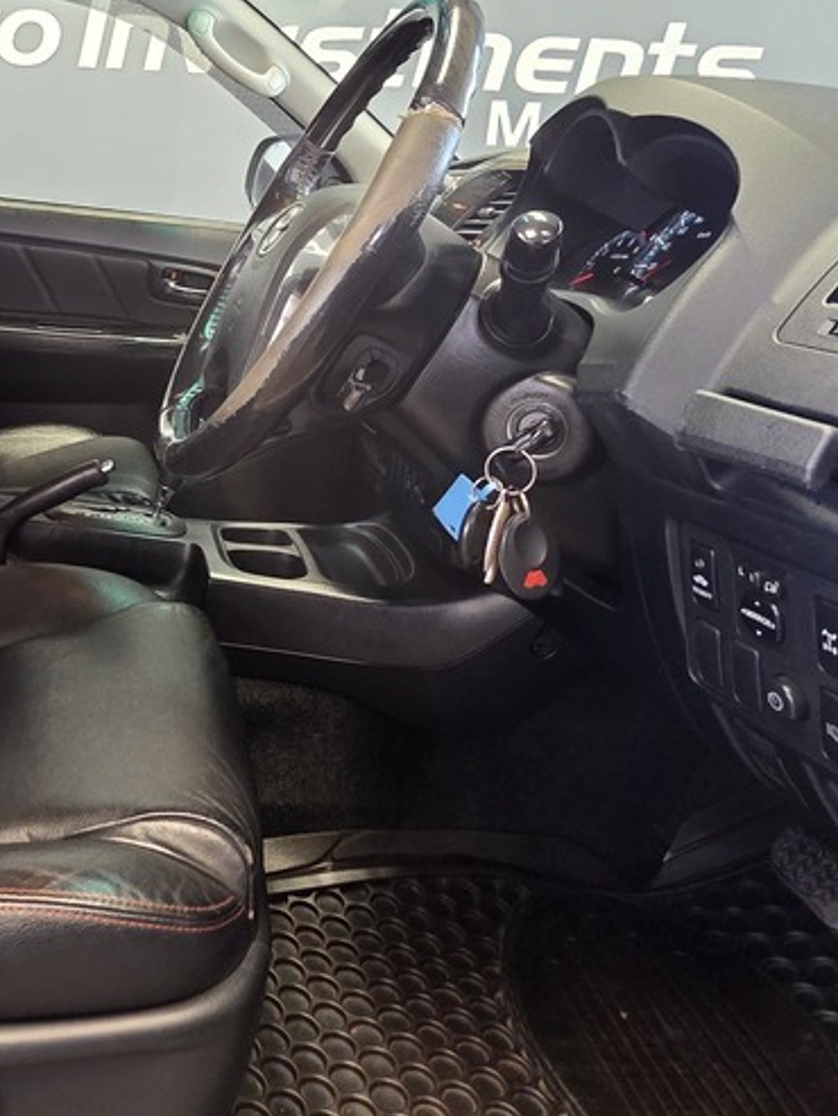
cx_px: 131
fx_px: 871
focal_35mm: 27
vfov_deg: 64.2
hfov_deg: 47.6
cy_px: 407
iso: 320
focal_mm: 2.2
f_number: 2.2
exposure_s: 1/50
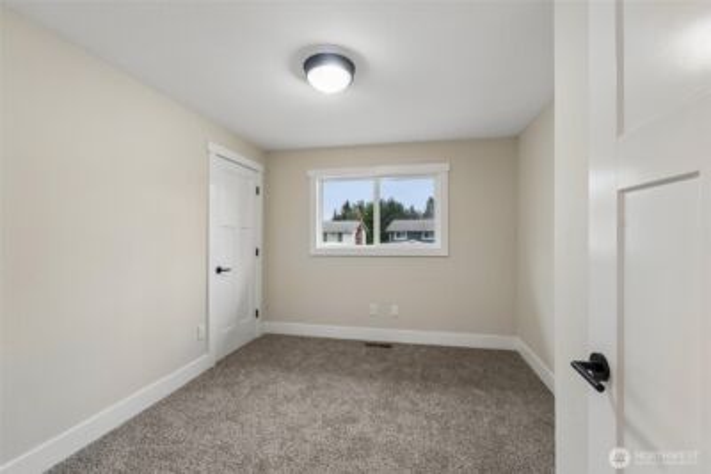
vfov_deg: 77.4
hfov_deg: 100.4
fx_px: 296
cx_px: 356
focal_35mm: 15
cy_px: 237
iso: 250
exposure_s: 1/8
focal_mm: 10
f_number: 9
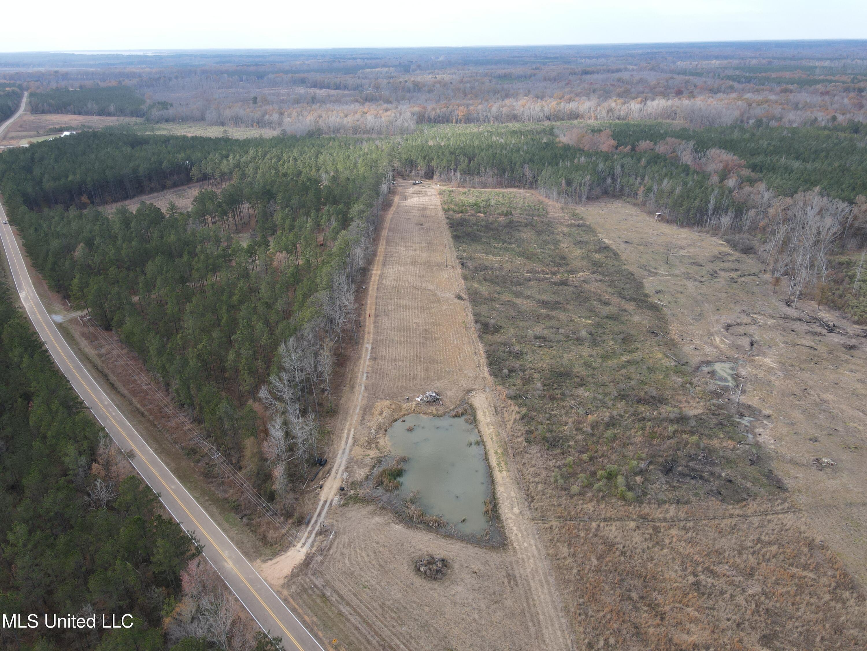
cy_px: 326
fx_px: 601
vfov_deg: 56.8
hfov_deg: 71.6
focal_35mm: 24
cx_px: 434
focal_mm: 4.5
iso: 100
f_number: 2.8
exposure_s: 1/240
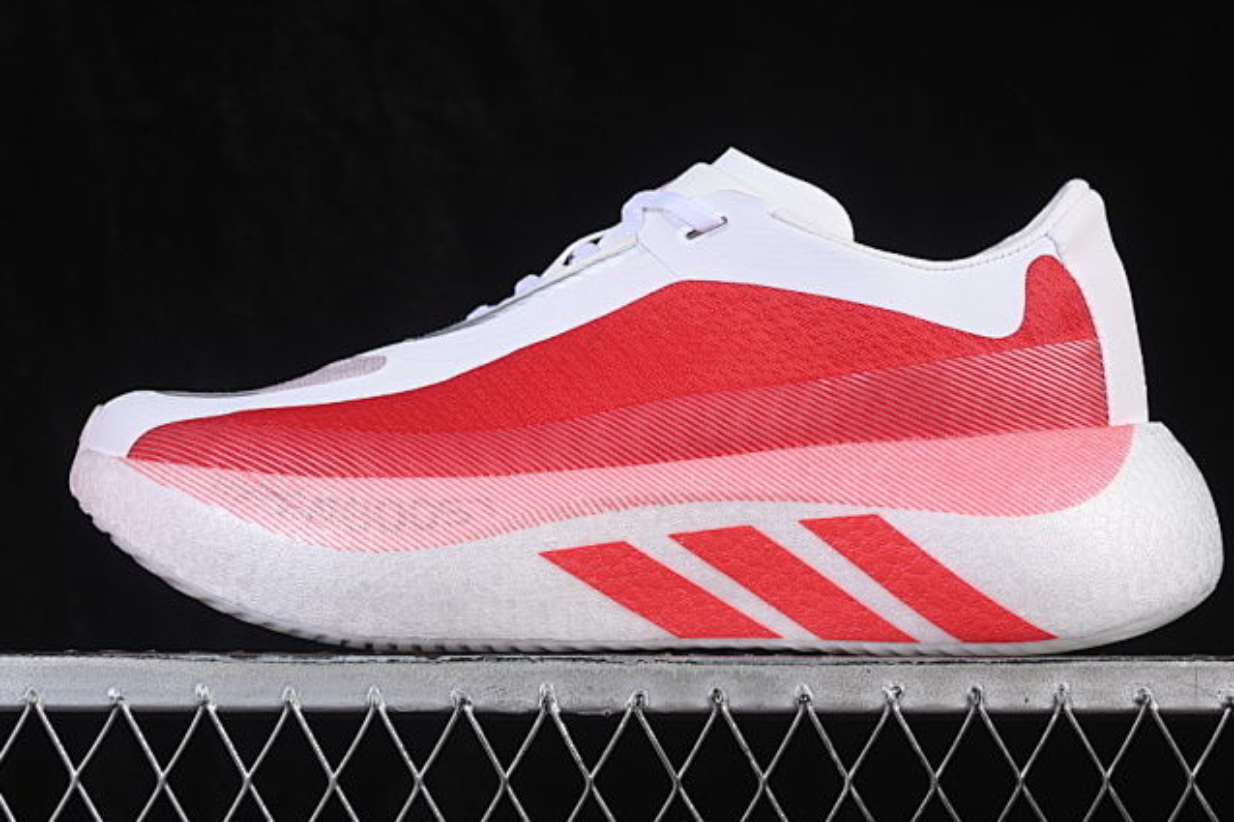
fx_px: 3221
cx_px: 650
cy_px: 334
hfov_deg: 21.7
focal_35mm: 94
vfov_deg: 14.5
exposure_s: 1/80
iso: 160
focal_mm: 50
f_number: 8
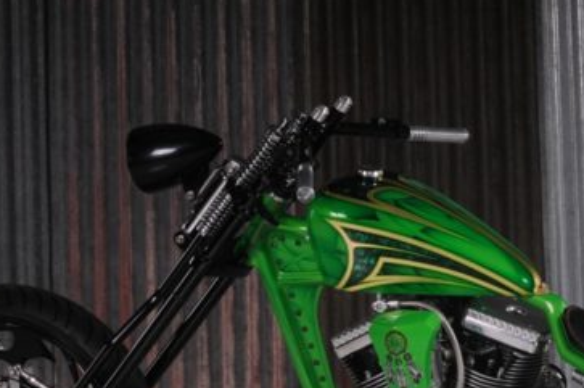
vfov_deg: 5.4
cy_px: 325
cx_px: 441
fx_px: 4115
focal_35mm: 254
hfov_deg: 8.1
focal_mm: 80
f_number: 11
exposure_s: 1/250
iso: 400
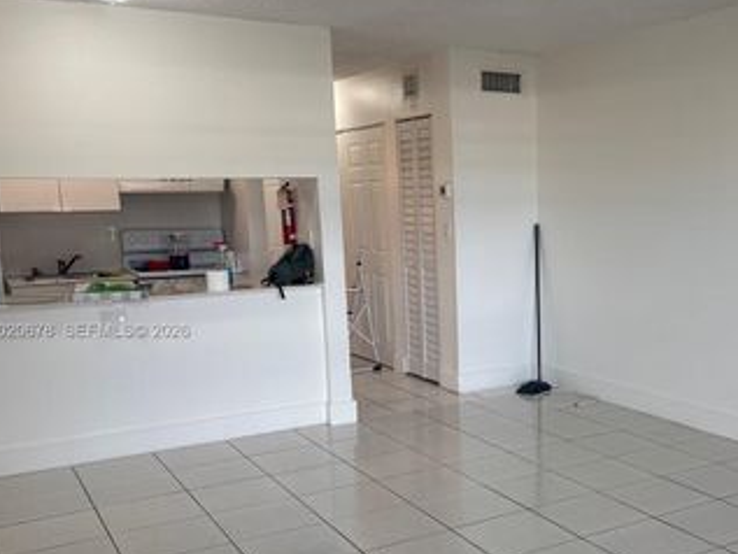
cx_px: 545
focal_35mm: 41
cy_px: 332
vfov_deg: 35.0
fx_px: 874
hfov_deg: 44.4
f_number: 1.6
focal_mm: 5.96
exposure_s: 1/120
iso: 100
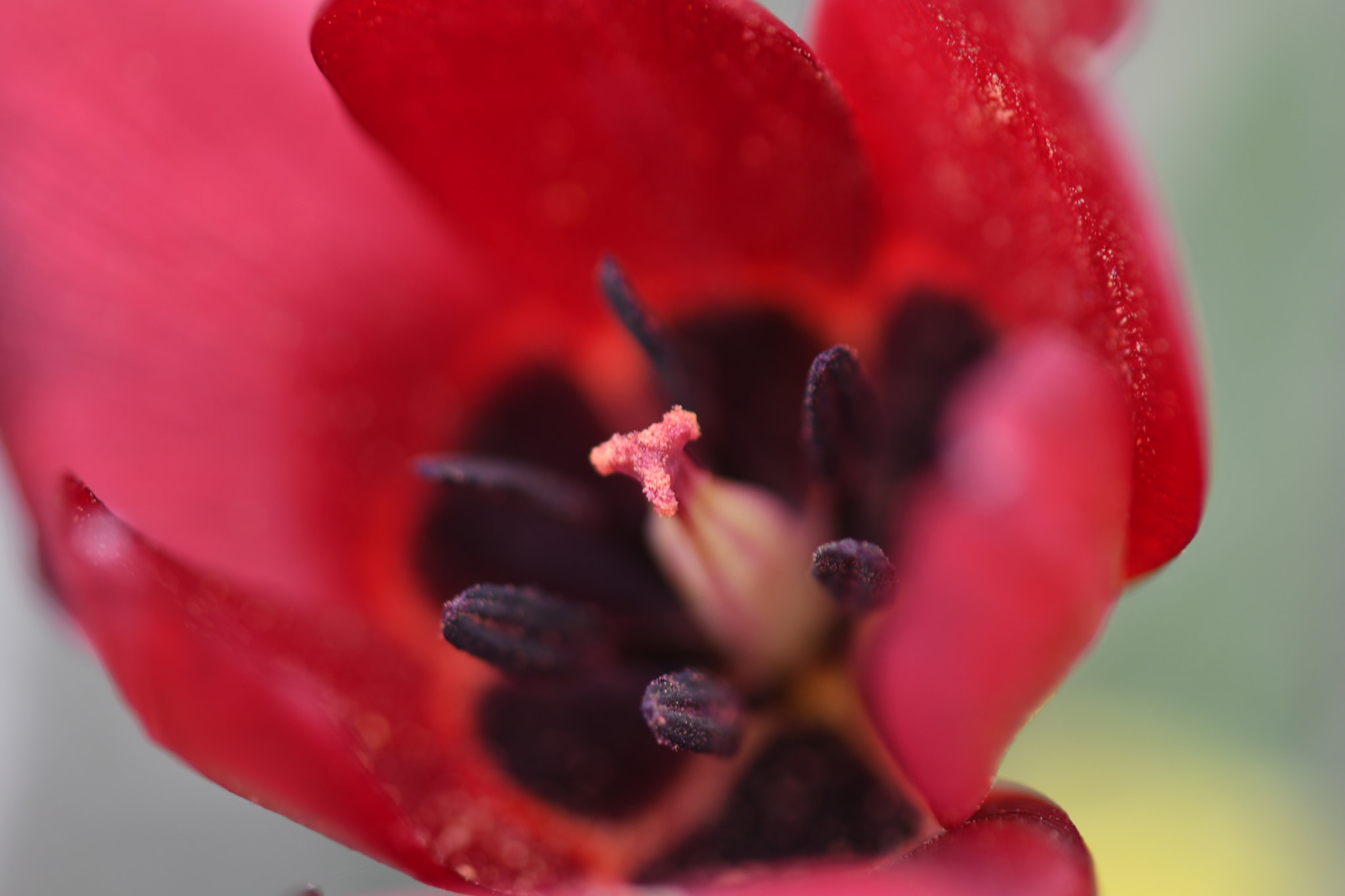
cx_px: 672
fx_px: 5865
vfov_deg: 8.7
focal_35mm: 157
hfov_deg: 13.1
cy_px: 448
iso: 100
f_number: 5
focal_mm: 105
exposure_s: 1/100
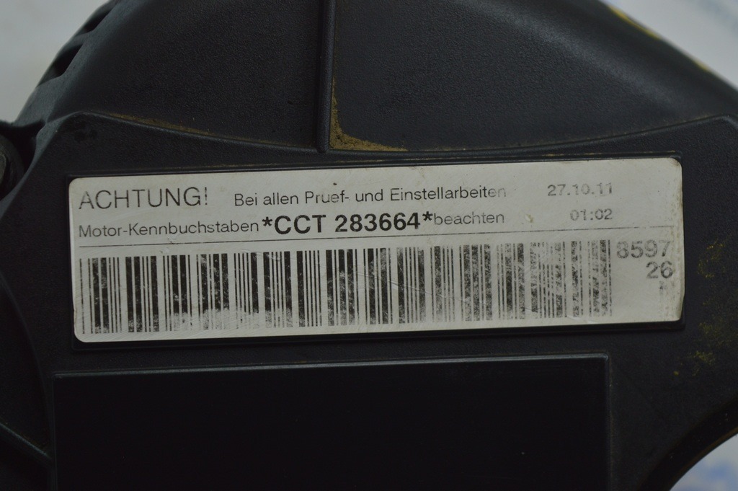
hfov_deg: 24.6
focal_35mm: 82
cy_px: 246
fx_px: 1690
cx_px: 369
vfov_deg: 16.5
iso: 400
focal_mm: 55
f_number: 5.6
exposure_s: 1/80
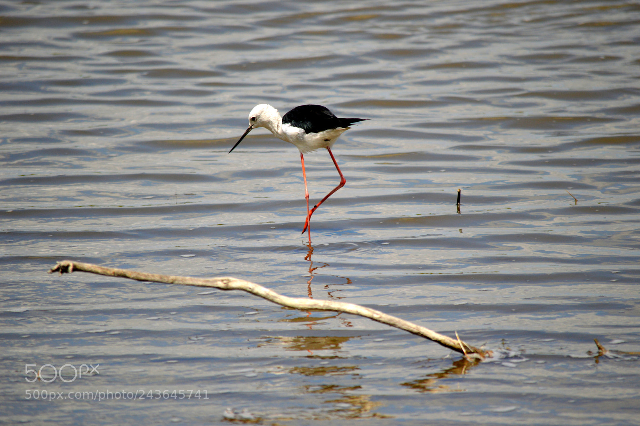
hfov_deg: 4.6
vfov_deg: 3.0
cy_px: 213
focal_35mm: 450
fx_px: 7993
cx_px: 320
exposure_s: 1/2000
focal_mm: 300
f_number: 5.6
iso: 320
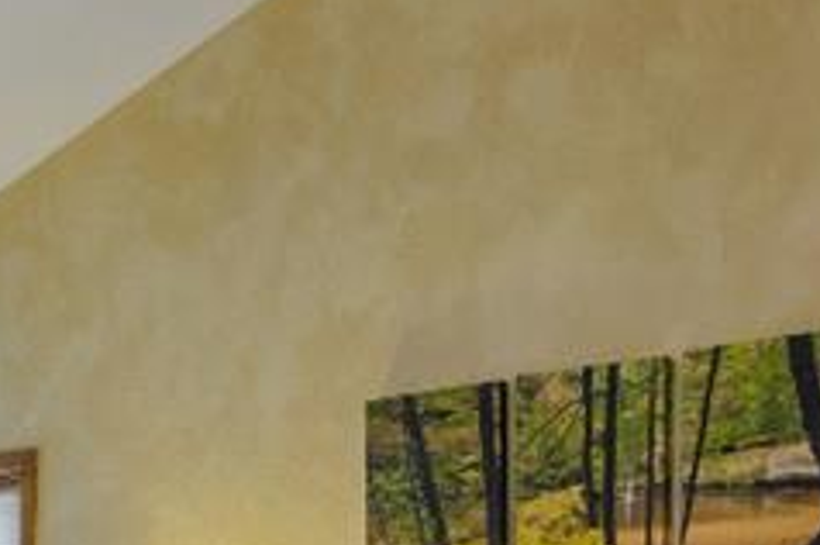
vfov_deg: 12.7
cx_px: 307
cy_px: 855
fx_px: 2297
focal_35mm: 101
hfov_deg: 20.2
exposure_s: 1/13
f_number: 5
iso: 100
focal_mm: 11
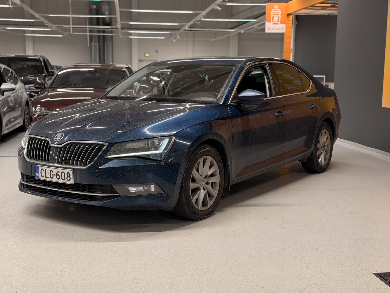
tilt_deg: -6.6
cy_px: 146
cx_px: 195
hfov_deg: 39.7
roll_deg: -0.6
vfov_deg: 30.3
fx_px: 541
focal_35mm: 48
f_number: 1.78
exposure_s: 1/83
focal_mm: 6.76
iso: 125
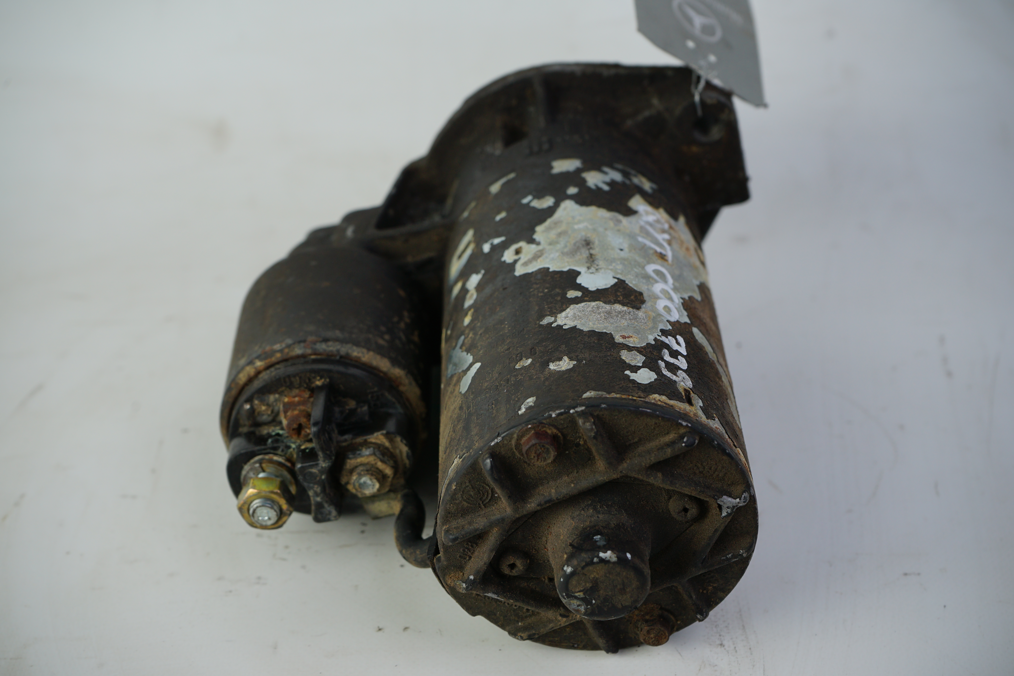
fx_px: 1549
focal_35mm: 55
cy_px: 338
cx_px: 507
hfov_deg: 36.2
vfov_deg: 24.6
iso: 200
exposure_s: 1/160
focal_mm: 55
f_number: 8
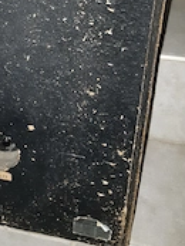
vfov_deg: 30.0
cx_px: 9
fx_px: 427
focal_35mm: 60
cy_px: 1
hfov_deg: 23.6
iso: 250
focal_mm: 3.93
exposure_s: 1/50
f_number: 1.7
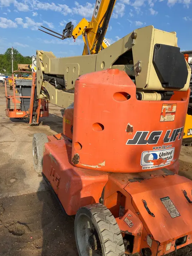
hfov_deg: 49.8
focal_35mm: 28
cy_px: 136
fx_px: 207
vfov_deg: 63.4
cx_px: 97
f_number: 1.6
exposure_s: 1/3731
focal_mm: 4.2
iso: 32
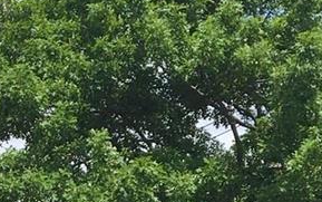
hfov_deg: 12.2
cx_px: -8
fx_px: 1493
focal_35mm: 170
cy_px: 548
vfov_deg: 7.1
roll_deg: -1.6
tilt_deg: +1.2
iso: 25
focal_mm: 4.15
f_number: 2.2
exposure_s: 1/1261
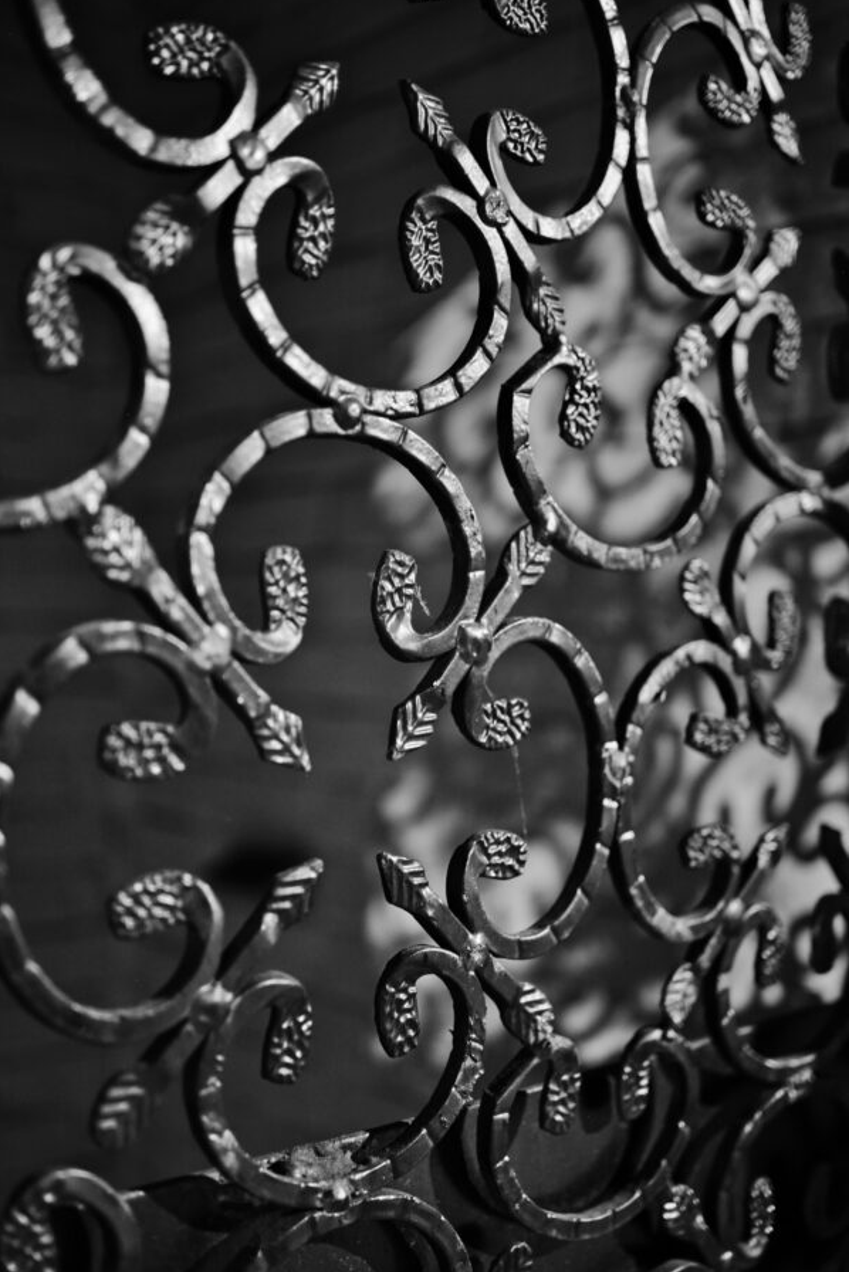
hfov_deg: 33.4
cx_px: 391
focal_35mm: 40
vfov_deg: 48.4
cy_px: 650
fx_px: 1414
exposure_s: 1/4.3
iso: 160
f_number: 1.4
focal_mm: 23
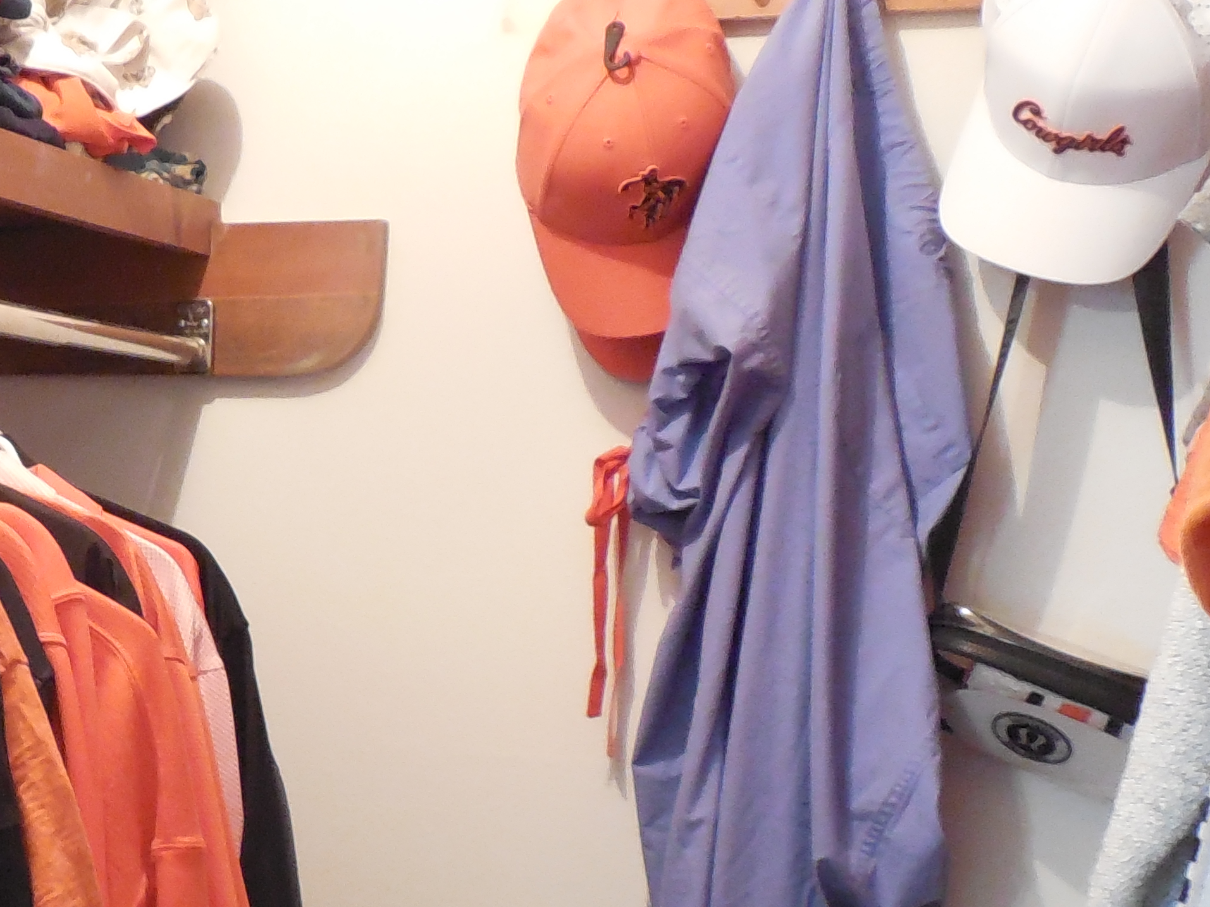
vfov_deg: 22.7
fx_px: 2237
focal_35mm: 64
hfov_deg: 28.5
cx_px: 13
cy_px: 701
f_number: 3.3
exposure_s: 1/8
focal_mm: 4.5
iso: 640
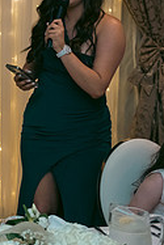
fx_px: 805
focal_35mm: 118
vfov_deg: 17.3
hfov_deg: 10.4
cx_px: -203
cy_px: 70
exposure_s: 1/160
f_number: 3.5
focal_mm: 38
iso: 800
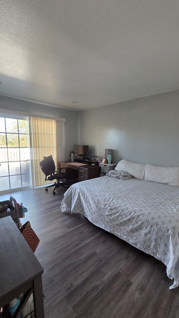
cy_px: 163
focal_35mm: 15
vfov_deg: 103.0
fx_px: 127
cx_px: 110
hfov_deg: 69.6
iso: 200
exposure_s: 1/60
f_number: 2.2
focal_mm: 2.2
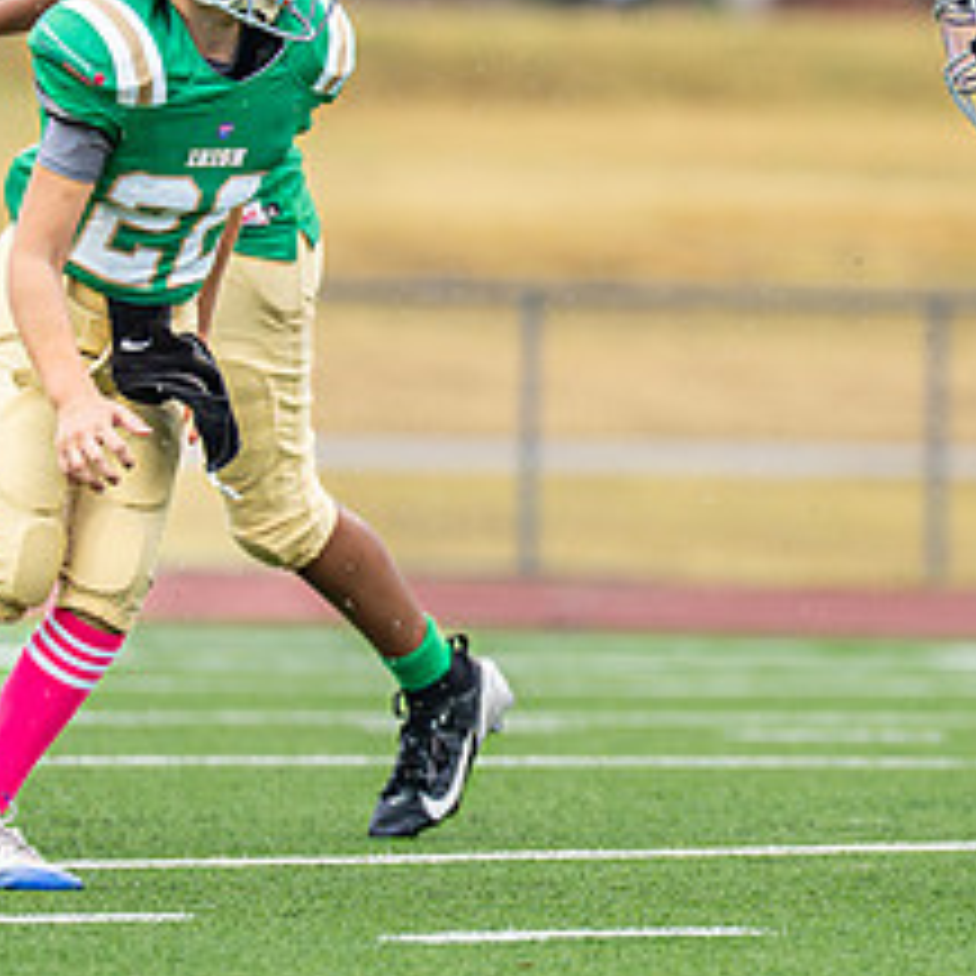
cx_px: 1121
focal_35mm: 714
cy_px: 340
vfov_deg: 2.5
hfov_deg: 2.5
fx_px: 22776
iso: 500
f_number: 2.8
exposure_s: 1/1000
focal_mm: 200
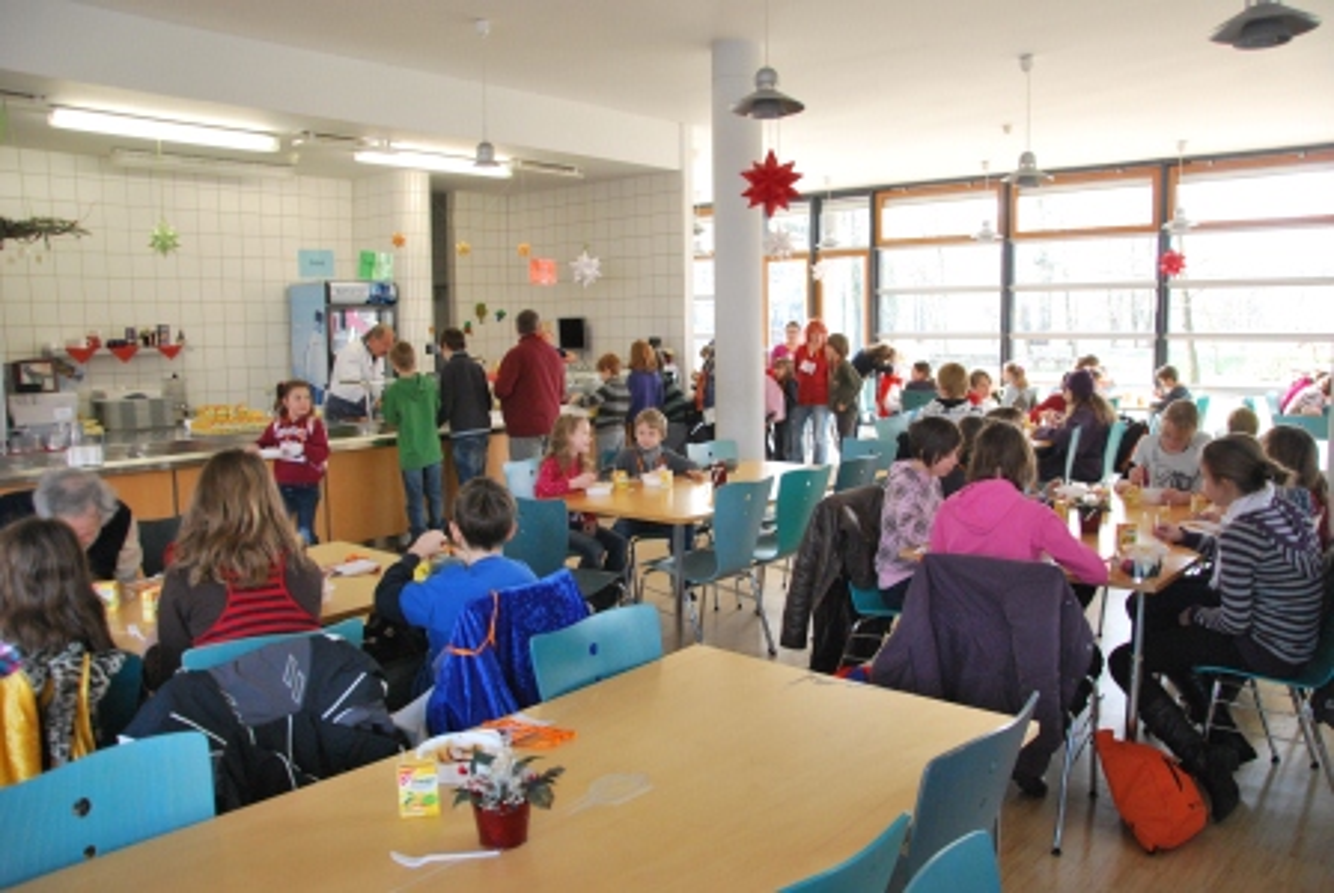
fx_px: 1002
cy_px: 446
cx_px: 667
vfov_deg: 48.1
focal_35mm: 27
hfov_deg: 67.3
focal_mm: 18
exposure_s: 1/60
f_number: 4
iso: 800
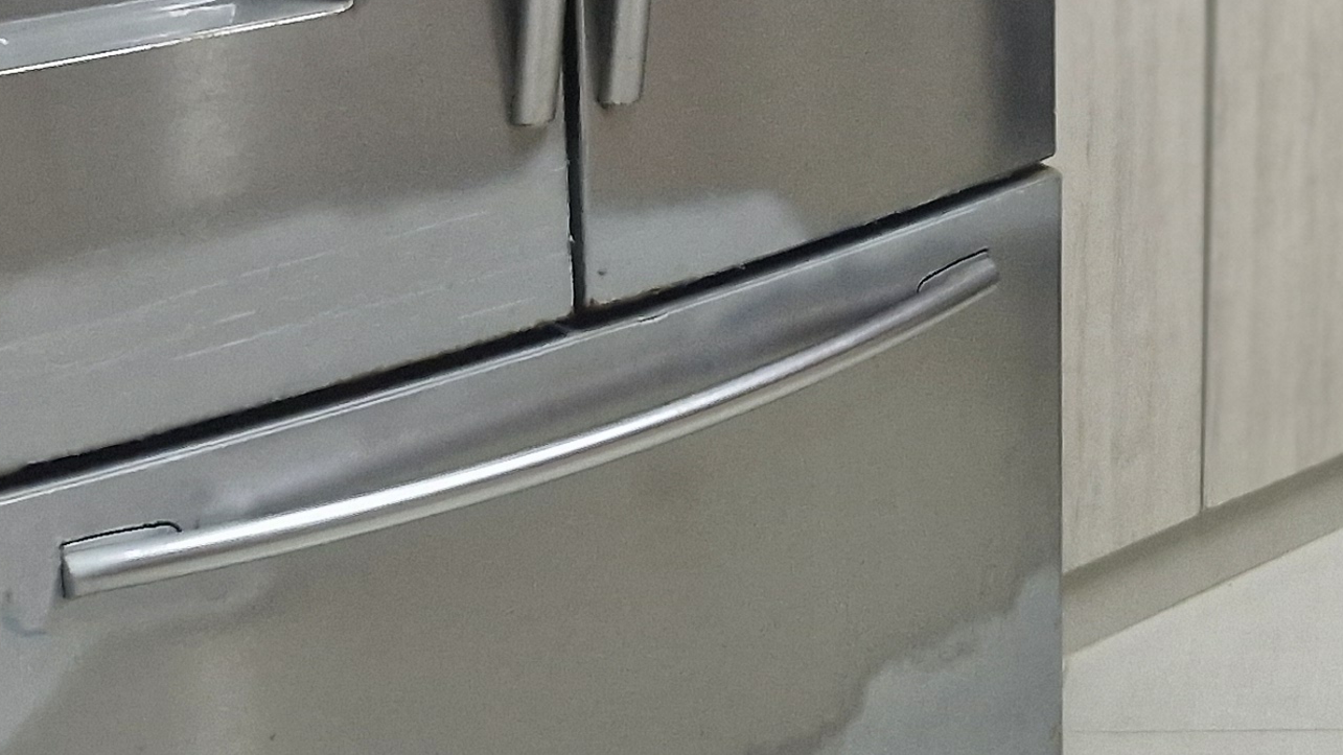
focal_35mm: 78
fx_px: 2778
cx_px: 1640
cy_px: -217
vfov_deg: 14.8
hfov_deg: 24.5
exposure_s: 1/48
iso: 250
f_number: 1.8
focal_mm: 5.54
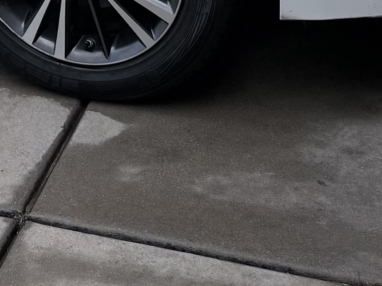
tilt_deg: -9.2
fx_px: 1269
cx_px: -213
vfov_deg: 11.2
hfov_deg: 15.6
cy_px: -357
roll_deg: +1.2
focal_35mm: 115
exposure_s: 1/4167
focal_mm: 6.76
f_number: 1.78
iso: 80
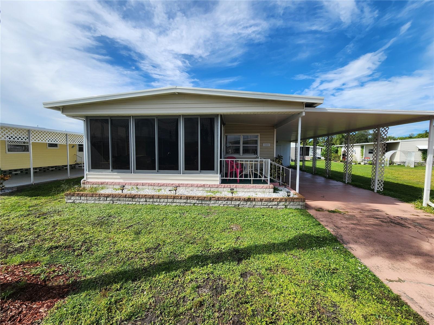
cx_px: 217
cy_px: 162
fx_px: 163
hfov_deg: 106.2
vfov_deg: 89.9
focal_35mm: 13
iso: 50
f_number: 2.2
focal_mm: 2.2
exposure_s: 1/1819
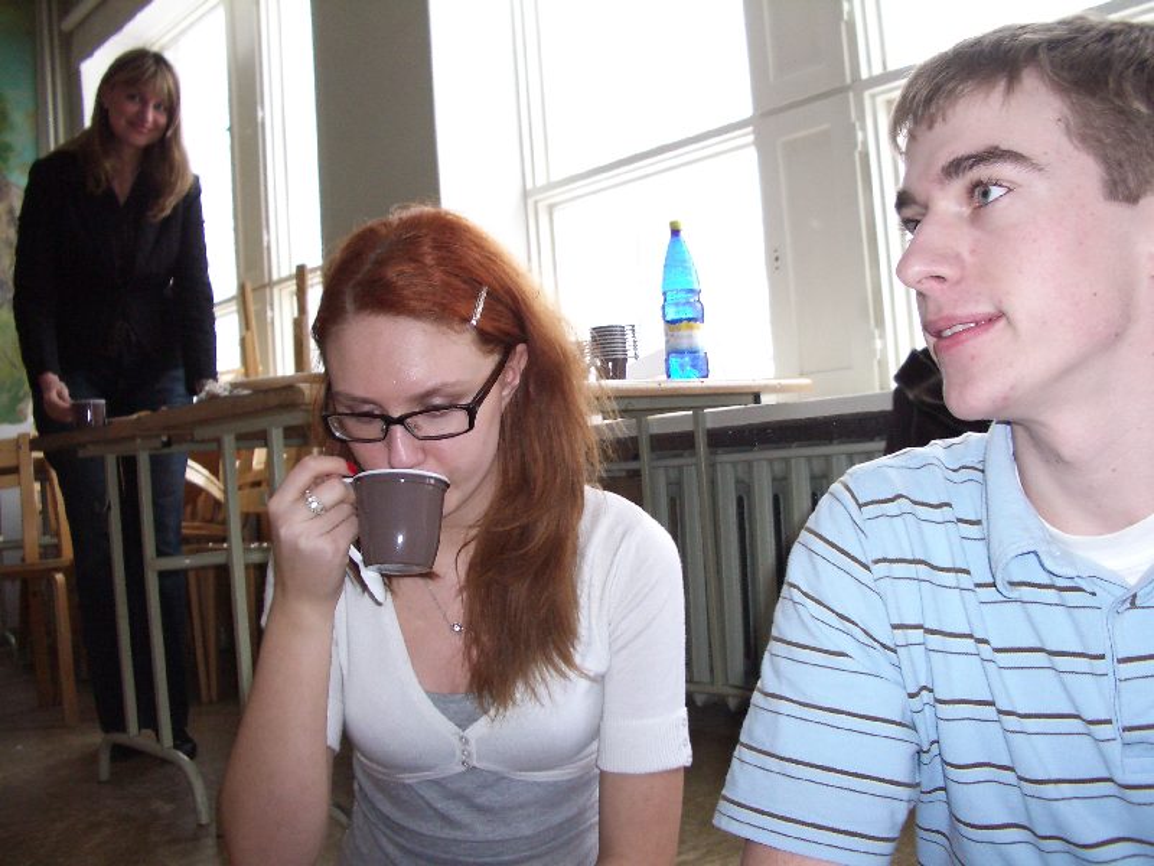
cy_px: 433
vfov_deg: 40.7
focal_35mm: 35
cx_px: 577
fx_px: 1167
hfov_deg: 52.6
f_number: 2.6
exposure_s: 1/60
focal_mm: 5.8
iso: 200
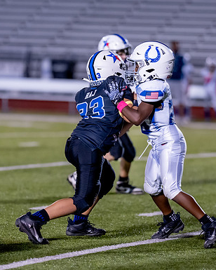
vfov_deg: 5.9
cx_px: 108
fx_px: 2613
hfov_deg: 4.7
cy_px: 127
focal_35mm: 327
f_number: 1.8
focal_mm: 135
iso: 1600
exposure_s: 1/1000
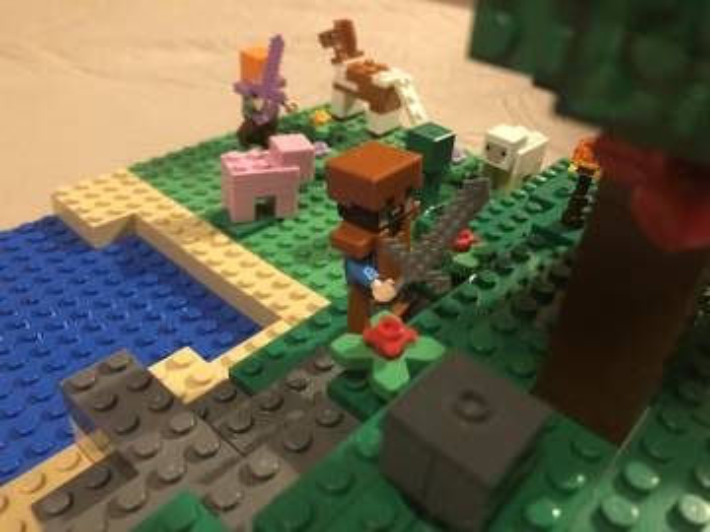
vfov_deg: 49.7
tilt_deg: -34.9
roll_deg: -5.6
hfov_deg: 63.4
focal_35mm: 28
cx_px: 355
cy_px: 266
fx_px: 574
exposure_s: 1/5
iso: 80
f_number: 1.8
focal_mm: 3.99
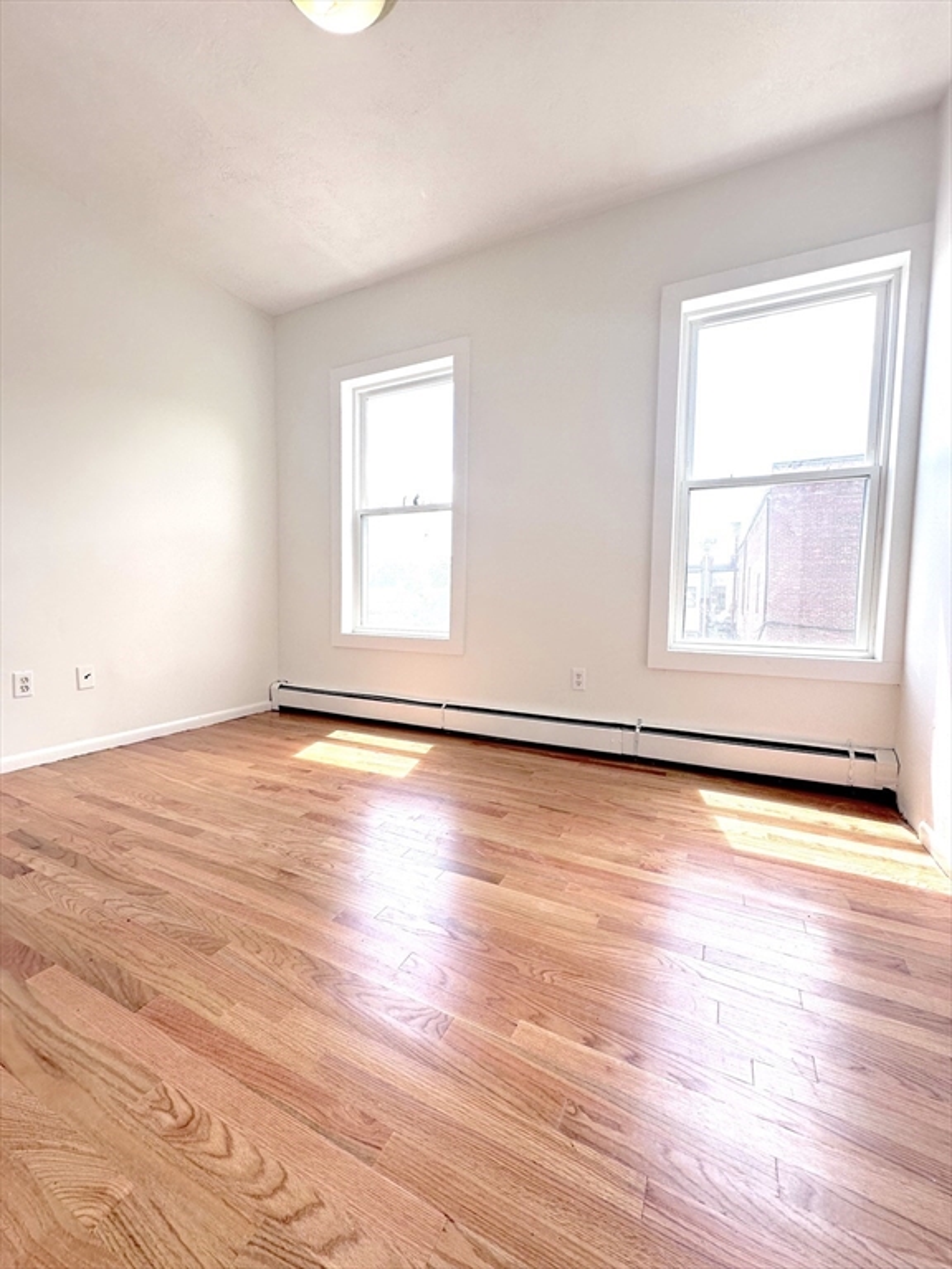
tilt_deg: -3.3
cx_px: 476
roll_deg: -1.6
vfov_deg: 102.1
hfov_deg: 85.7
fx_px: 513
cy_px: 634
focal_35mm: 14
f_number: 2.2
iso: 40
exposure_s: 1/203
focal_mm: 2.22
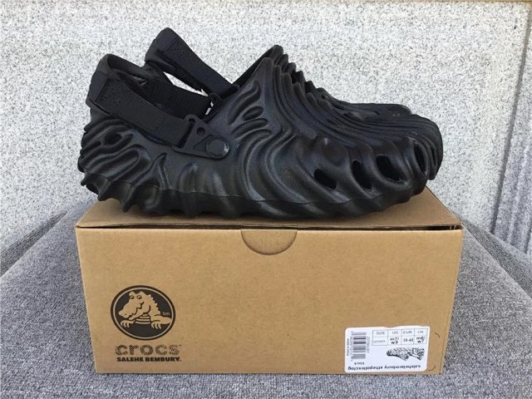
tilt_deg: -20.4
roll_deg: +0.0
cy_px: 200
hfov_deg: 58.4
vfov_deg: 45.4
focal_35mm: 31
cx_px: 266
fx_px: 476
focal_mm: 3.3
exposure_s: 1/100
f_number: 2.4
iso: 25
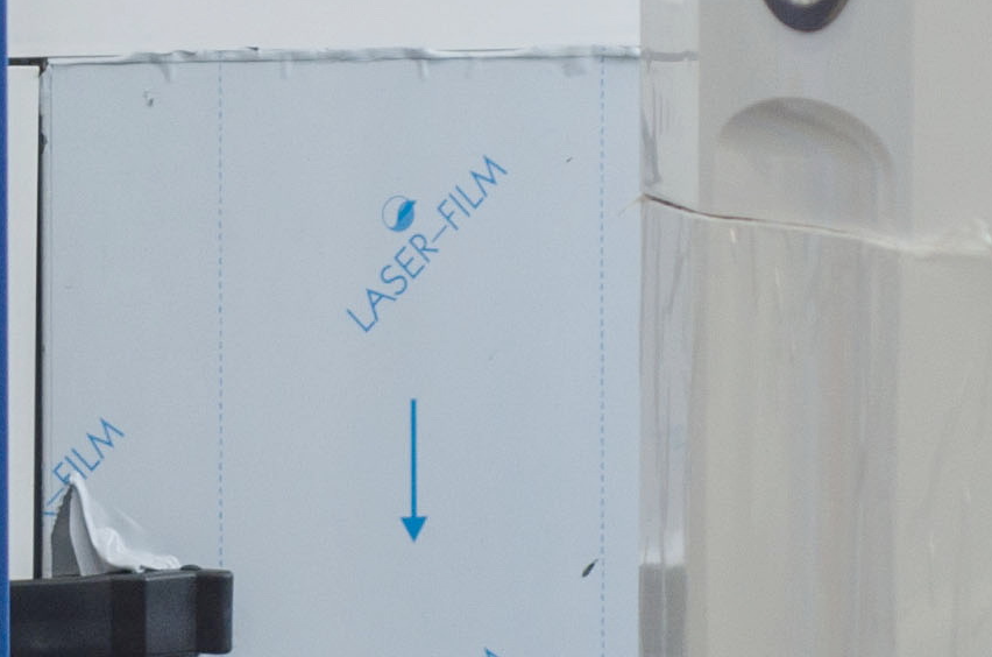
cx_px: 58
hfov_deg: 4.8
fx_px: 11932
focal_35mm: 434
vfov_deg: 3.2
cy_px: 51
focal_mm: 50
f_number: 3.5
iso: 200
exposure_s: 1/125
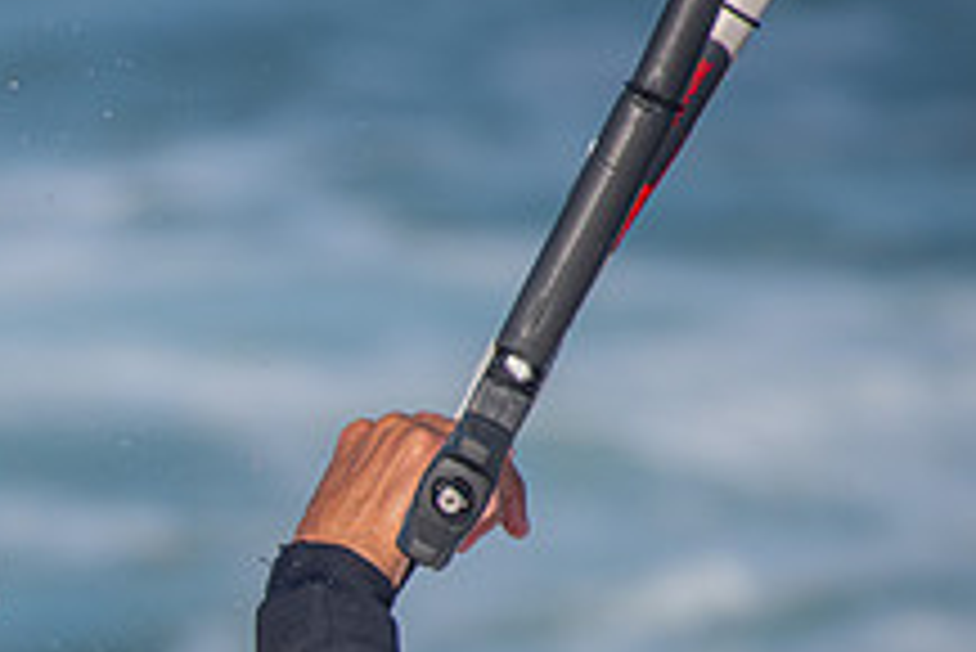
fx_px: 36298
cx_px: -297
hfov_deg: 1.5
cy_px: 812
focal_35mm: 1338
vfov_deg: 1.0
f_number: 5.6
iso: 140
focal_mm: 500
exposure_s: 1/1600
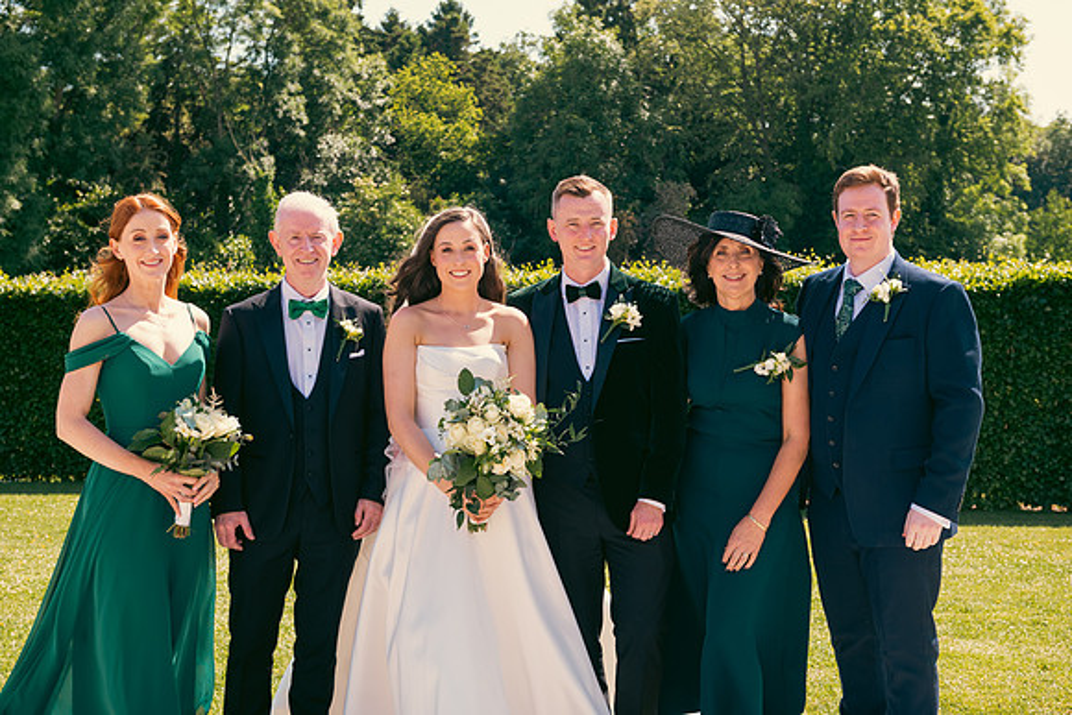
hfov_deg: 38.2
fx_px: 1549
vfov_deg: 26.0
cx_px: 536
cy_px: 358
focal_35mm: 52
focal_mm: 52
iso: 125
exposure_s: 1/200
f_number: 6.3
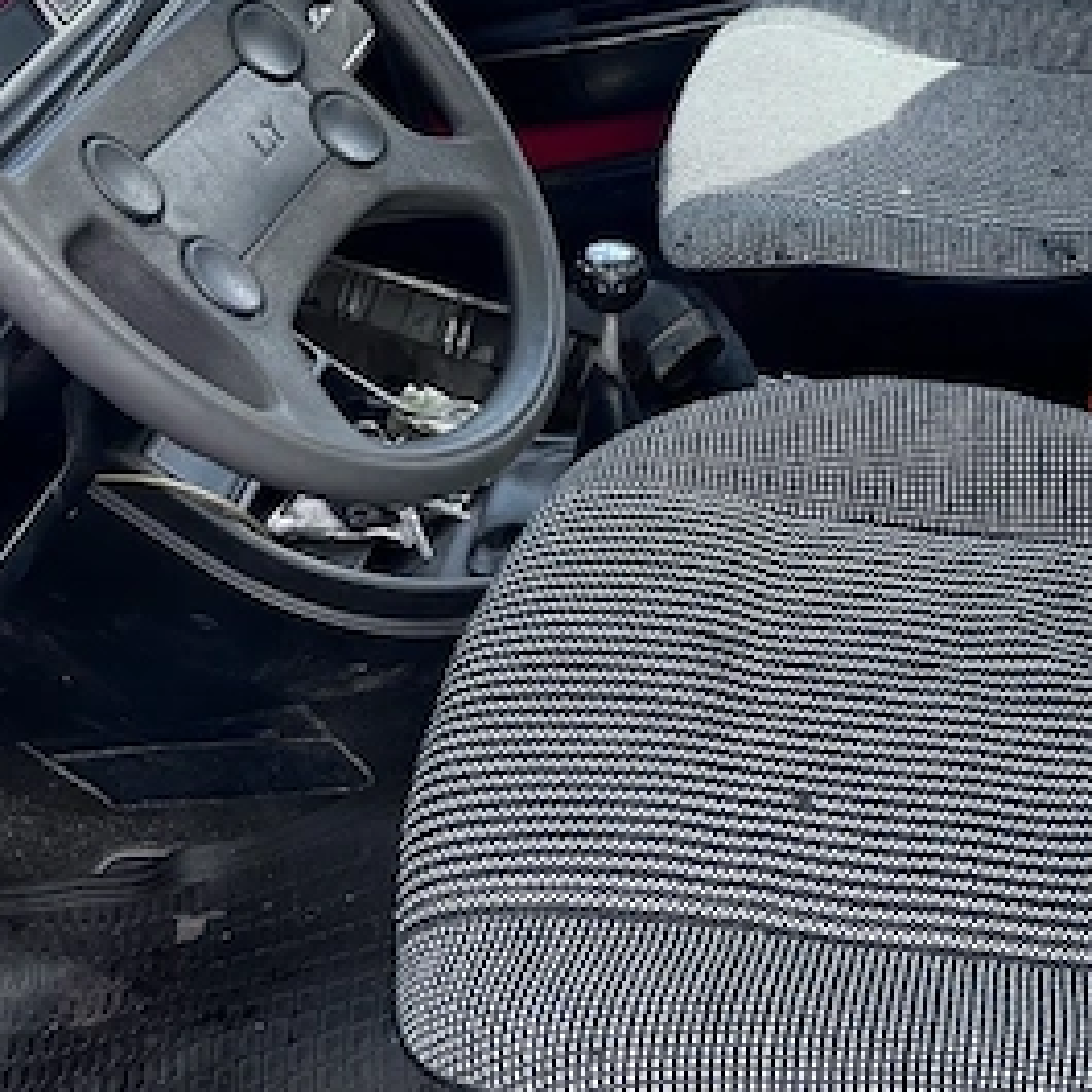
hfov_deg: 31.8
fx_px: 1856
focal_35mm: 52
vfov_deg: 32.2
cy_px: 288
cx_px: 898
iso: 40
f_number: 1.5
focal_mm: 5.7
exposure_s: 1/261
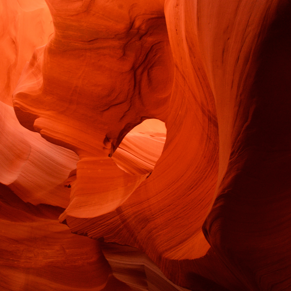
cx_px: 82
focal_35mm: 35
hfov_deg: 45.9
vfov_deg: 47.2
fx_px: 333
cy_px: 146
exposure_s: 1/40
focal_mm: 18
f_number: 11
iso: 800
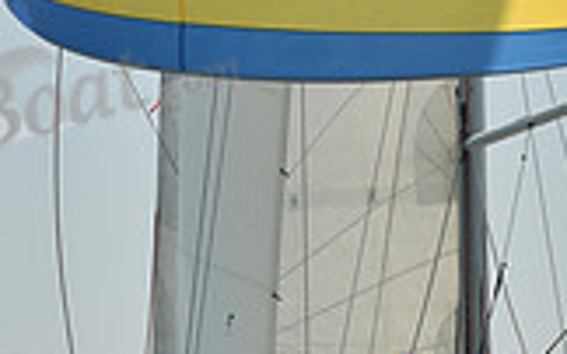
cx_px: 424
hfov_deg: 8.2
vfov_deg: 5.1
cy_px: 577
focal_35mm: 256
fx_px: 3953
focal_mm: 70
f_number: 6.3
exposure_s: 1/640
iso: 250
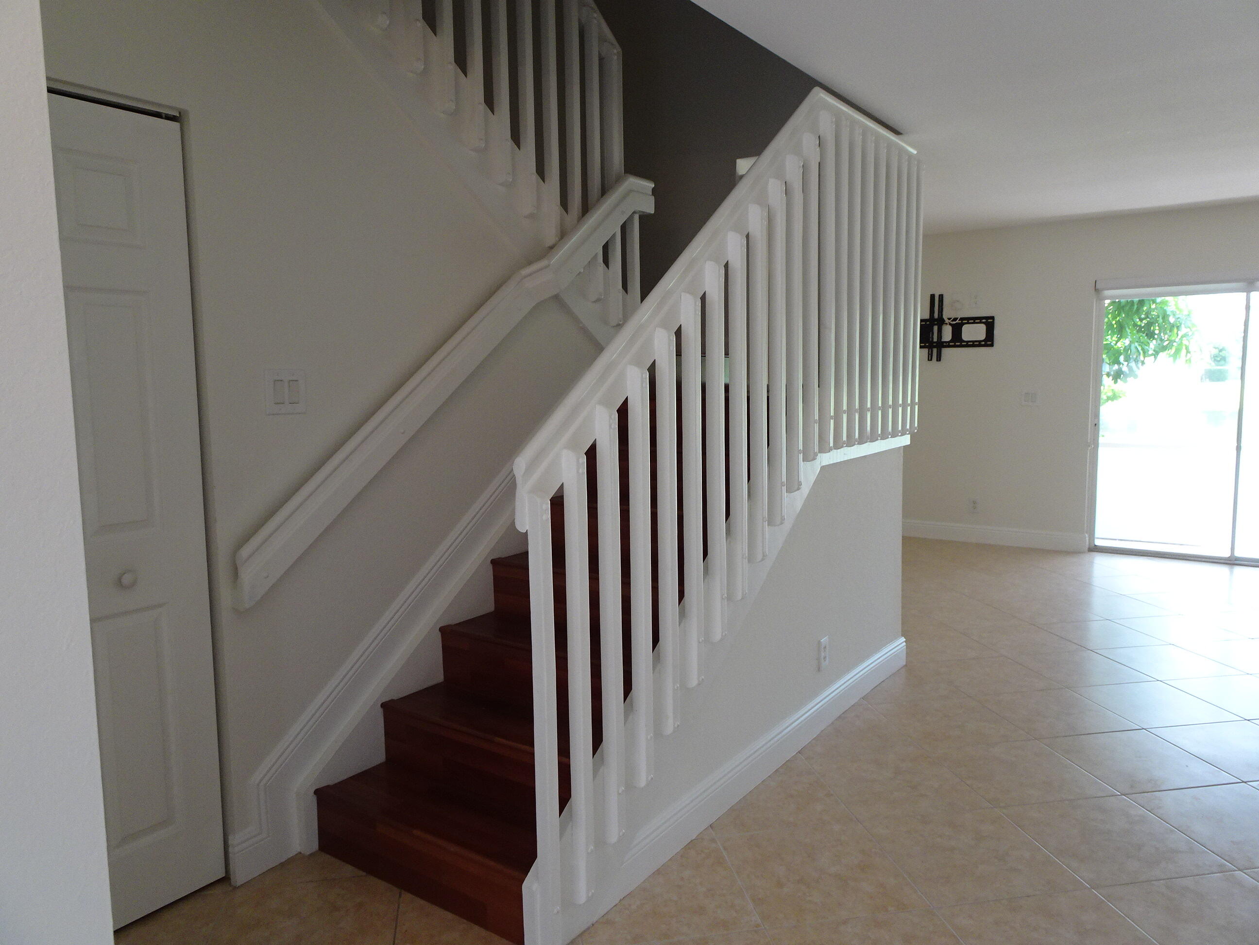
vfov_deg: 56.8
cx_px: 630
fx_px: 873
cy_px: 472
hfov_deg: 71.6
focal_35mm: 24
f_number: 4.5
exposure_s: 1/30
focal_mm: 4.1
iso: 200
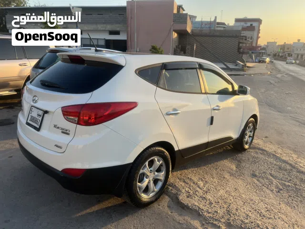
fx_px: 229
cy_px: 114
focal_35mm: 26
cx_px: 152
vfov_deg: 53.1
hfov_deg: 67.3
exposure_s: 1/753
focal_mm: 5.7
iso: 50
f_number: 1.5
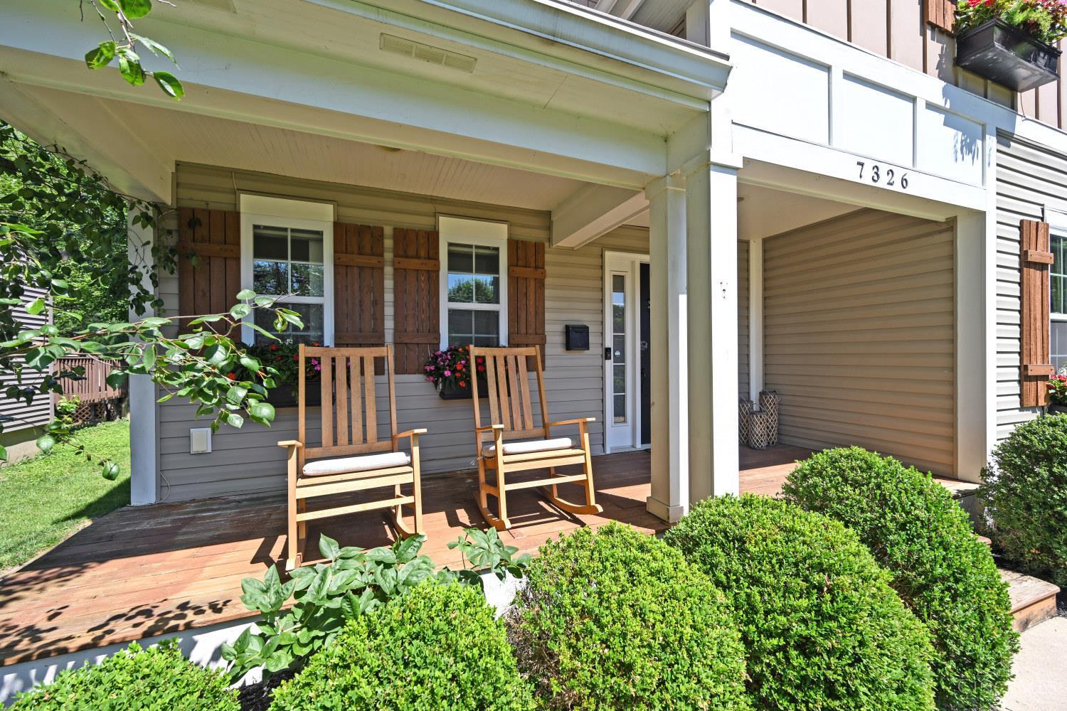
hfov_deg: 104.3
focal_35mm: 14
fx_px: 415
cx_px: 534
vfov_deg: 81.2
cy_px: 356
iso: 100
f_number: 6.3
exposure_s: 1/320
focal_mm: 14
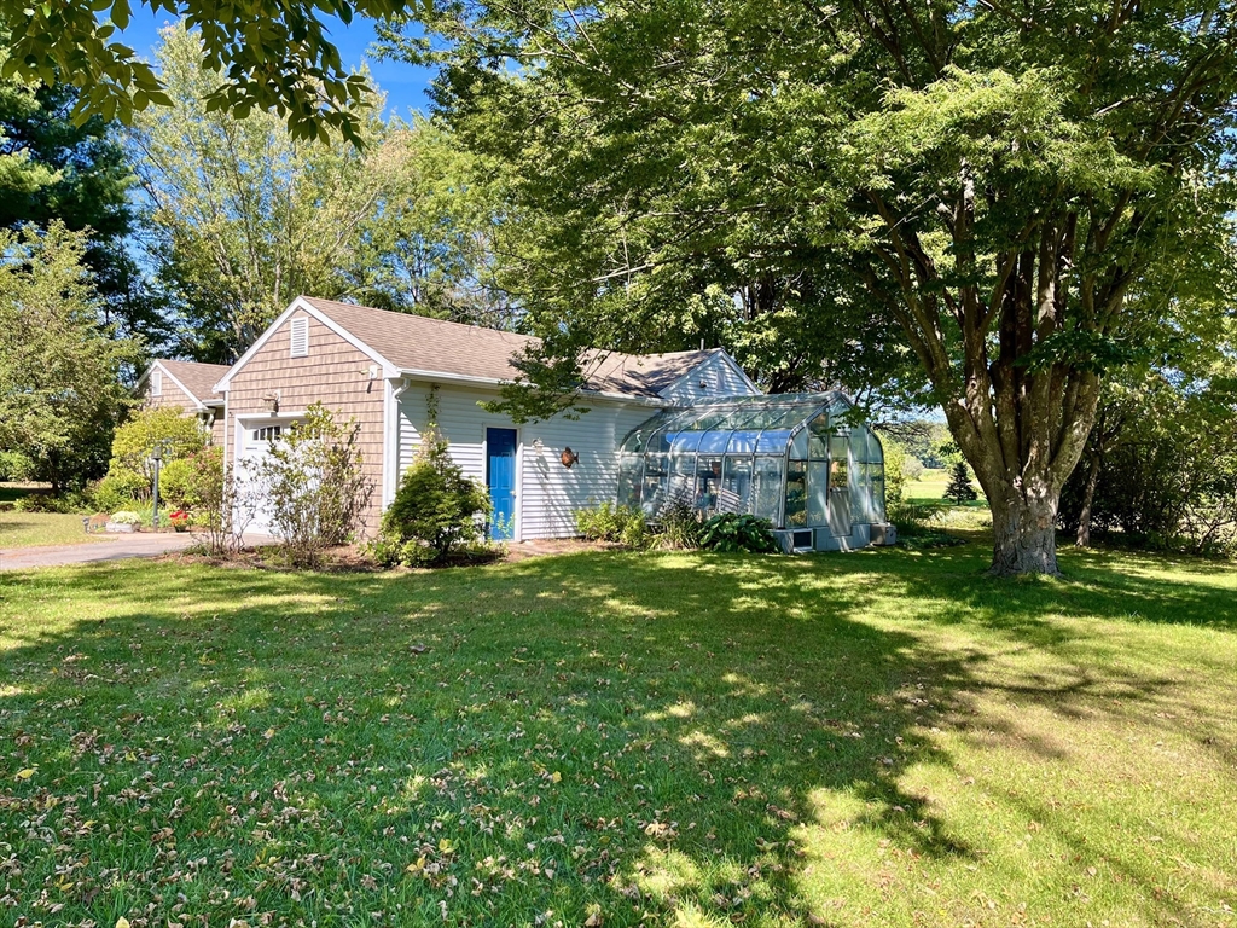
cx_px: 618
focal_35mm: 26
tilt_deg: +0.1
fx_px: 929
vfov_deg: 53.1
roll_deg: -0.8
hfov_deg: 67.3
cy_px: 464
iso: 50
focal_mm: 5.1
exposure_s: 1/766
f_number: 1.6
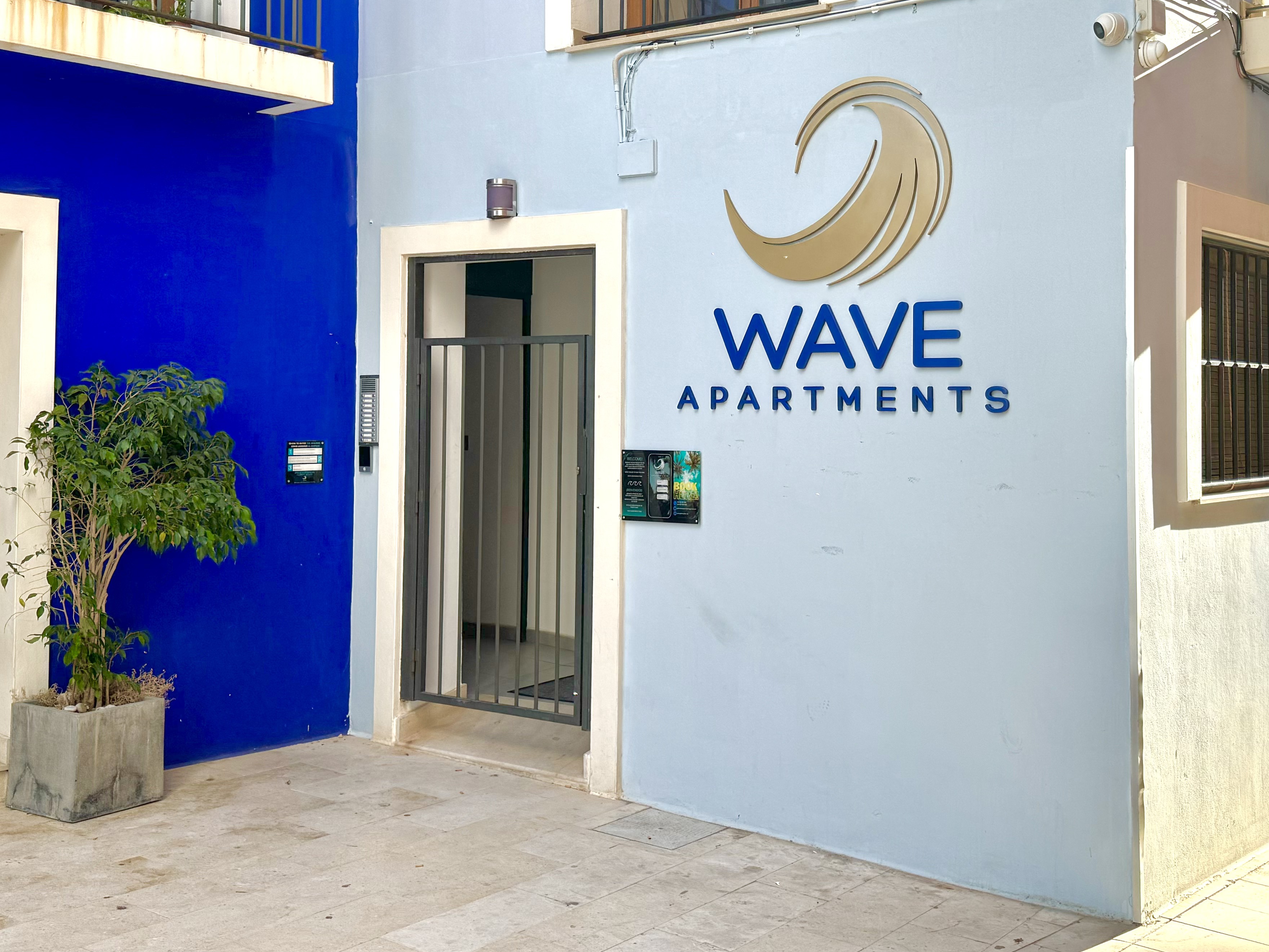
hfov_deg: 47.6
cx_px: 753
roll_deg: -0.5
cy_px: 361
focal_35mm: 39
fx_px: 1430
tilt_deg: +2.0
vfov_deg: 36.6
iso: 80
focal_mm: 6.86
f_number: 1.78
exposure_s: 1/1285
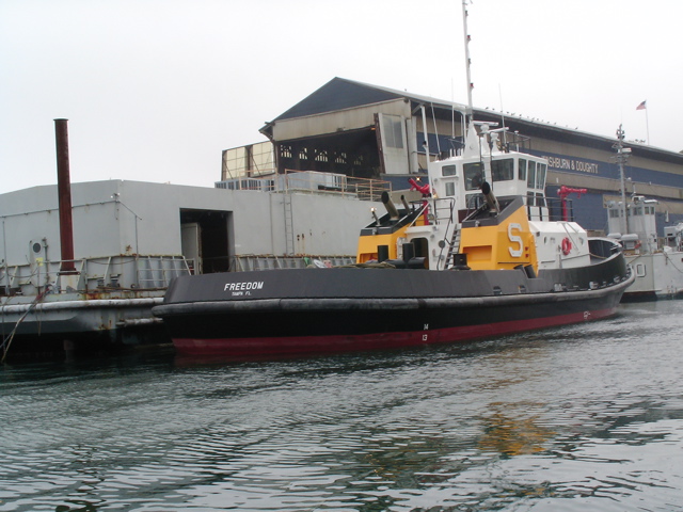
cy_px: 256
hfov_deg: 36.2
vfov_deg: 27.5
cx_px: 342
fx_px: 1046
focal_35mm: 53
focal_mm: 8.1
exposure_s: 1/200
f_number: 6.8
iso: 50
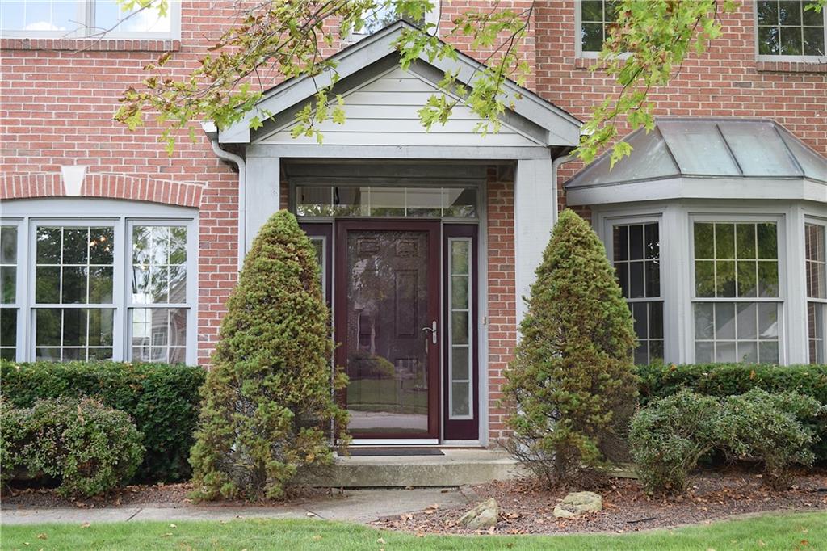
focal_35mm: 52
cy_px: 276
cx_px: 414
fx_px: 1206
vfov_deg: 25.7
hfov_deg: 37.9
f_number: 6.3
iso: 400
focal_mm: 35
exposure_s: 1/160
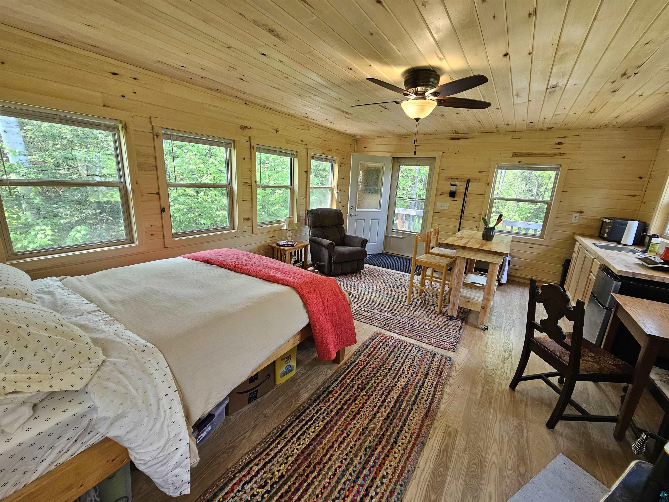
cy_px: 251
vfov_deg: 89.9
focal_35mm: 13
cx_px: 334
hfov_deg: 106.2
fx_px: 251
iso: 125
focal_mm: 2.2
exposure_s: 1/60
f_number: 2.2
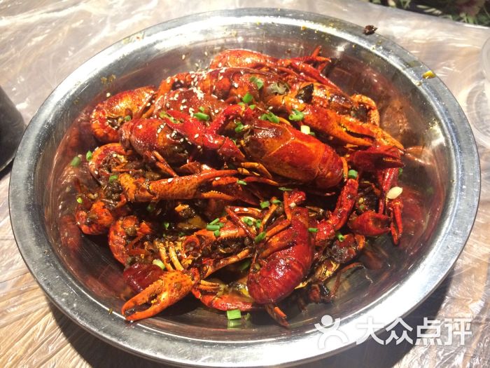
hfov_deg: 61.7
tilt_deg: -54.8
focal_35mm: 29
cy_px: 184
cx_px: 245
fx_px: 411
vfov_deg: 48.2
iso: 320
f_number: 2.2
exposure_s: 1/17
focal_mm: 4.15
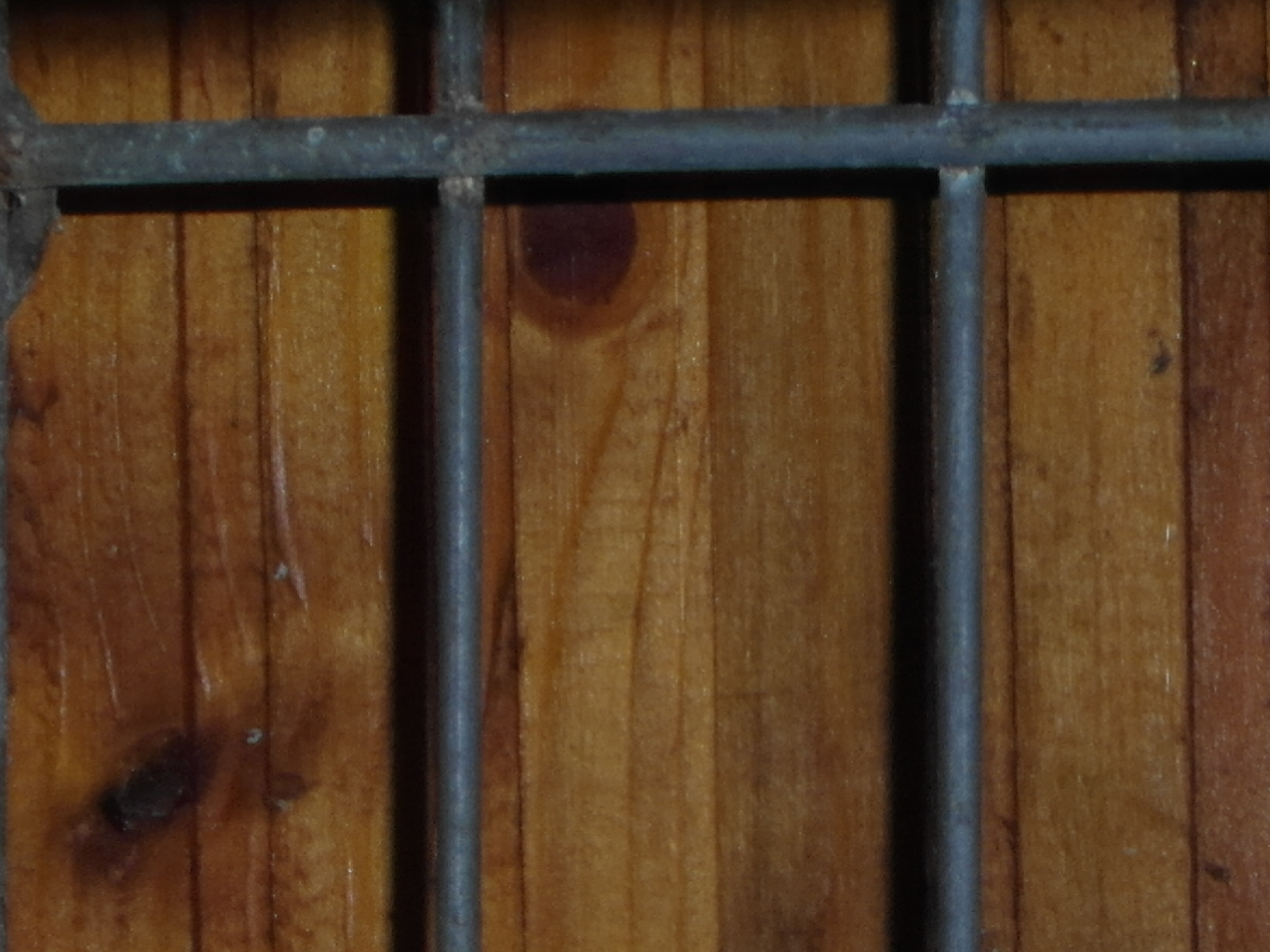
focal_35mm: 216
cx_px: 1464
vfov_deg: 6.8
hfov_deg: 9.1
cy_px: 1447
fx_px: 7925
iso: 100
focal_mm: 10.2
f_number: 4
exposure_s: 1/90
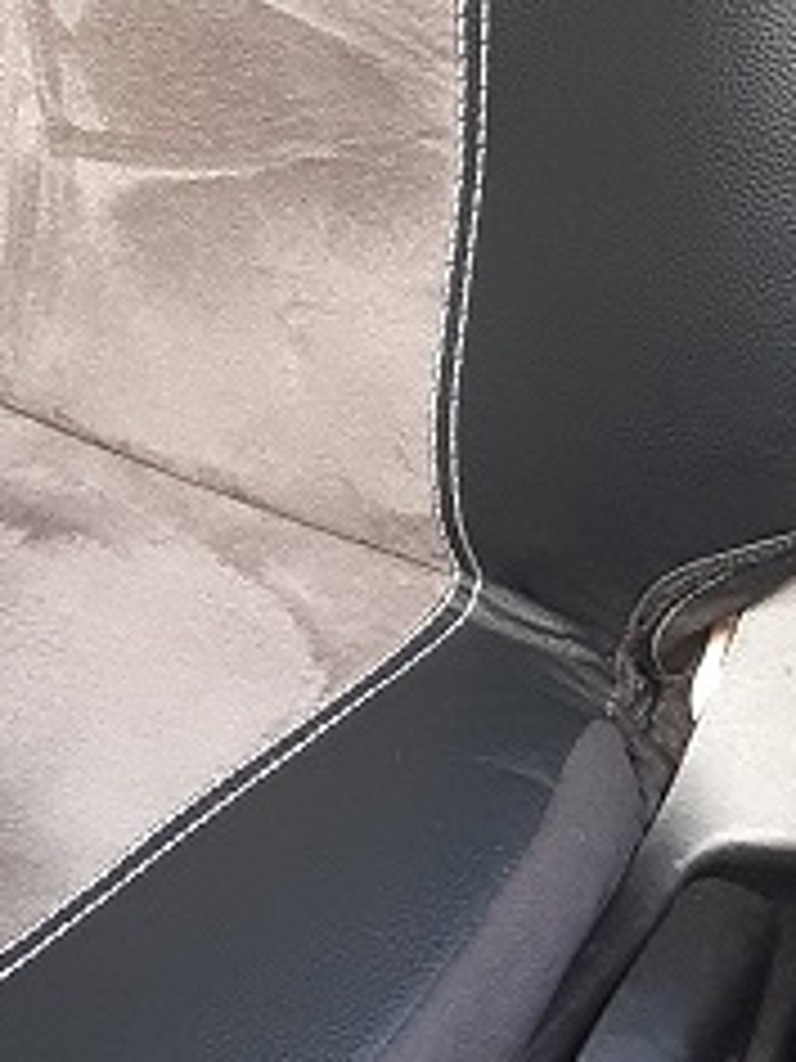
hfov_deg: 11.5
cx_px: -18
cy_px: -594
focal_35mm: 127
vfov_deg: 14.4
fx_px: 3894
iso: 64
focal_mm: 3.92
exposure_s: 1/100
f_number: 1.7
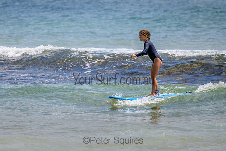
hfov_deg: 3.7
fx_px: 3453
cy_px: 47
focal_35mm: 550
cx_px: 86
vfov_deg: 2.5
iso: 280
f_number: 5.6
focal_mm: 400
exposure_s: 1/2000
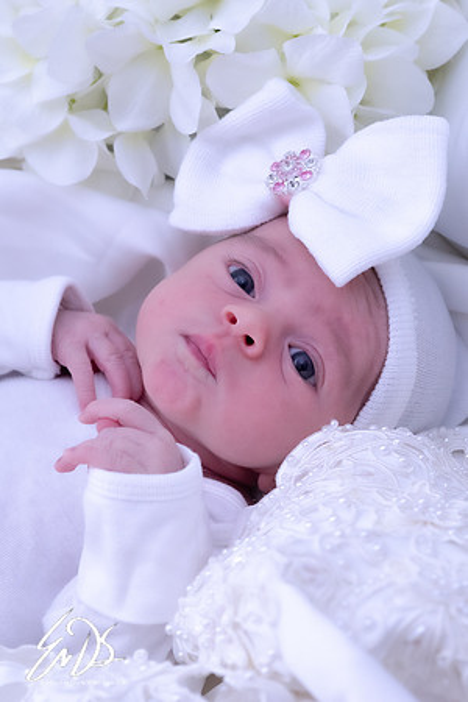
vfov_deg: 25.6
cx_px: 212
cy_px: 353
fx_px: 1546
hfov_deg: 17.2
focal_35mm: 79
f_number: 5.6
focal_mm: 50
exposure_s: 1/125
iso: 1600
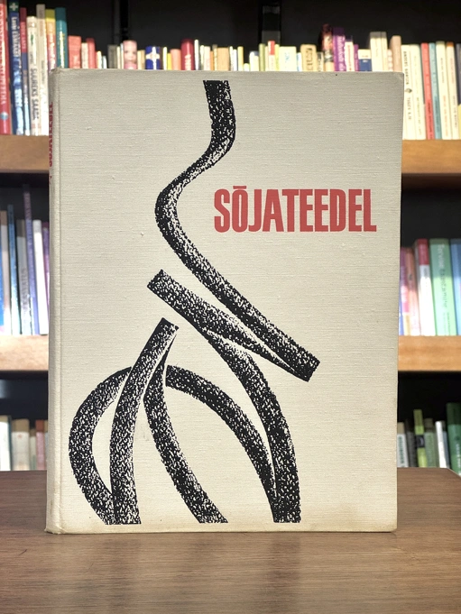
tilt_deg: -2.5
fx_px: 1367
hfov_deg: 19.1
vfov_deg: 25.3
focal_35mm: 77
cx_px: 230
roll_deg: -0.6
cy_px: 307
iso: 125
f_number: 2.8
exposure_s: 1/99
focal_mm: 9
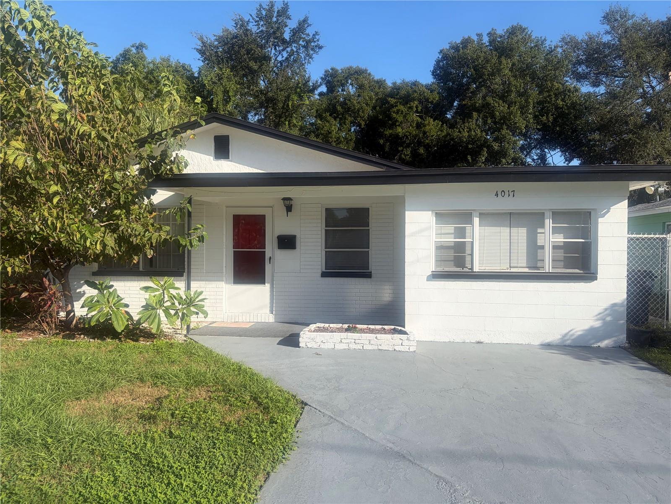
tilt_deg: -0.1
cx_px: 336
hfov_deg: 67.3
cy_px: 252
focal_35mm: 26
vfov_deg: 53.1
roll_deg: -0.6
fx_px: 504
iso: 50
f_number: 1.6
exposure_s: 1/3448
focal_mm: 5.96
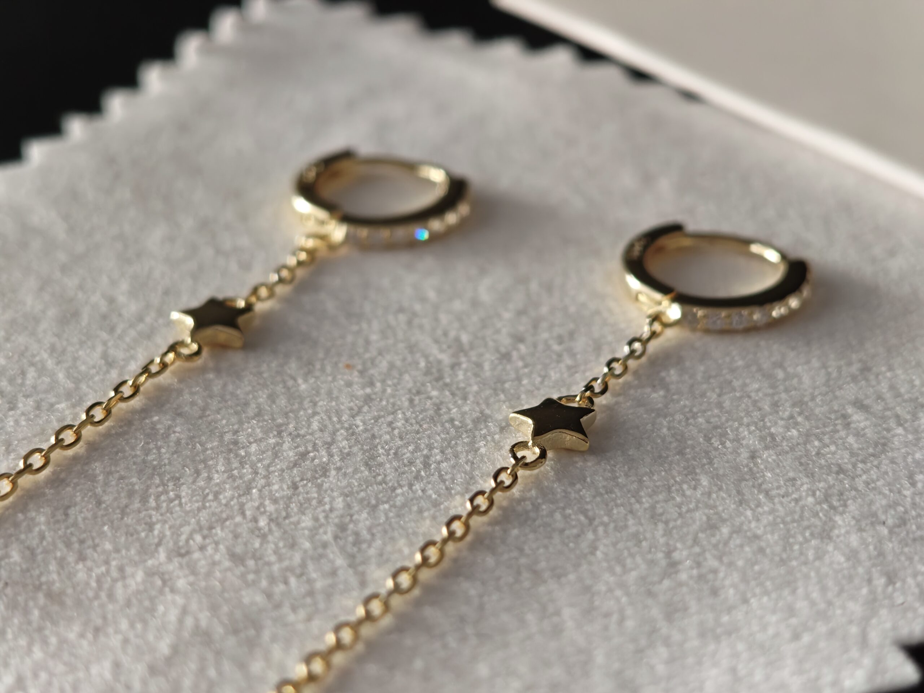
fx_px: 1869
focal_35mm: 70
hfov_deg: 27.8
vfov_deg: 21.0
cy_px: 346
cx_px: 462
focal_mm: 10.55
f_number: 2.68
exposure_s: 1/30
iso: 2366
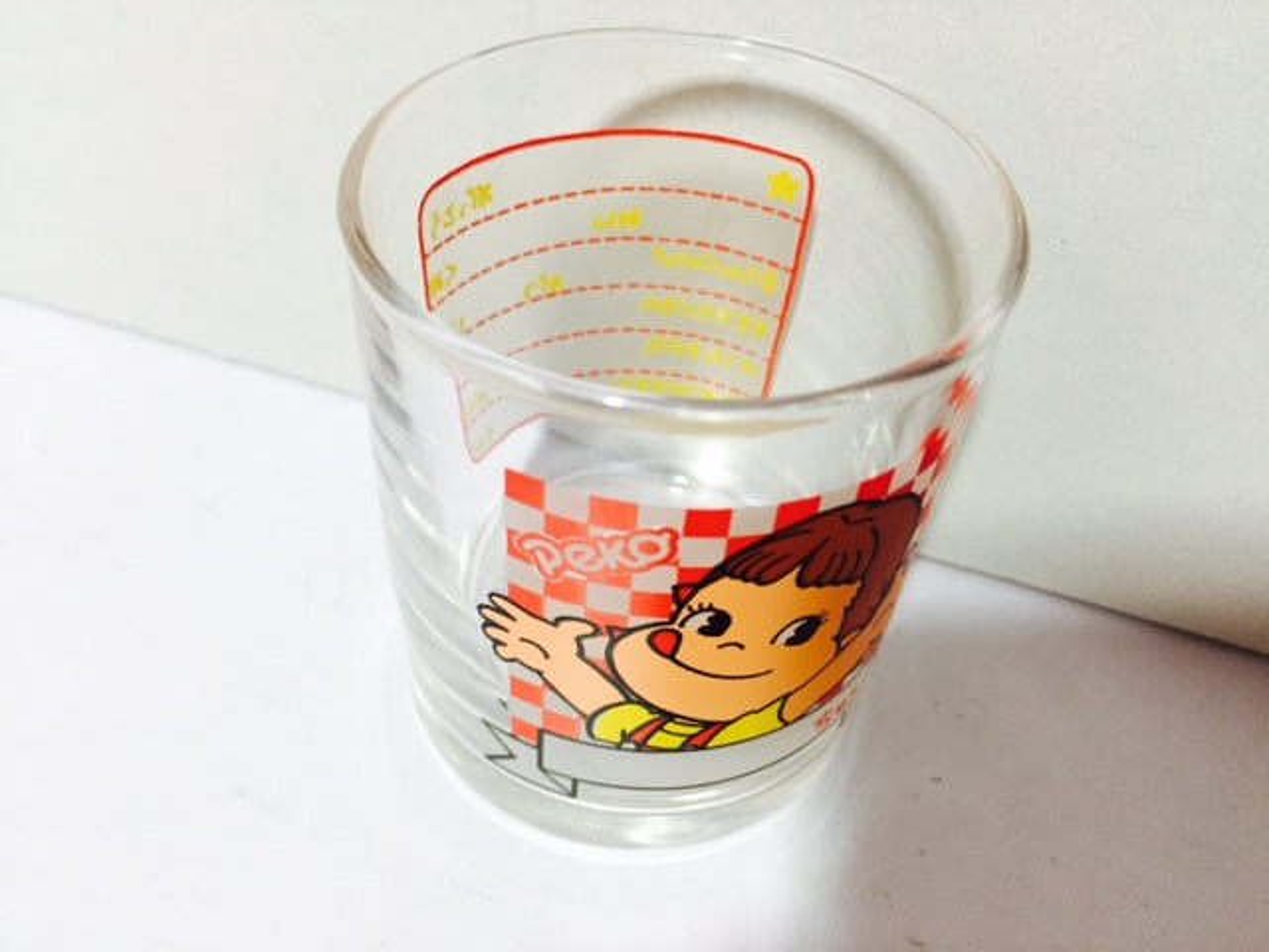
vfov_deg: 48.2
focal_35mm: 29
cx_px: 634
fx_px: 1063
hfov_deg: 61.7
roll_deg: -7.4
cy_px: 476
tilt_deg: -44.1
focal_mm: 4.15
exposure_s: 1/33
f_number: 2.2
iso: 160
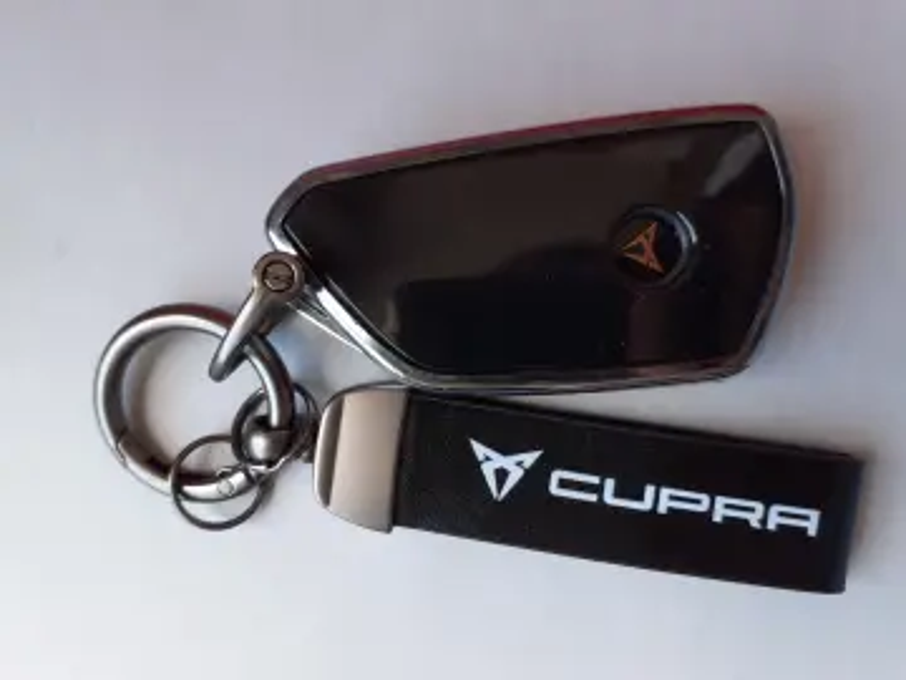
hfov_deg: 65.3
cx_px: 453
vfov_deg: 51.4
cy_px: 340
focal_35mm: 27
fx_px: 707
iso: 50
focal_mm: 3.6
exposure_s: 1/50
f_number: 1.9
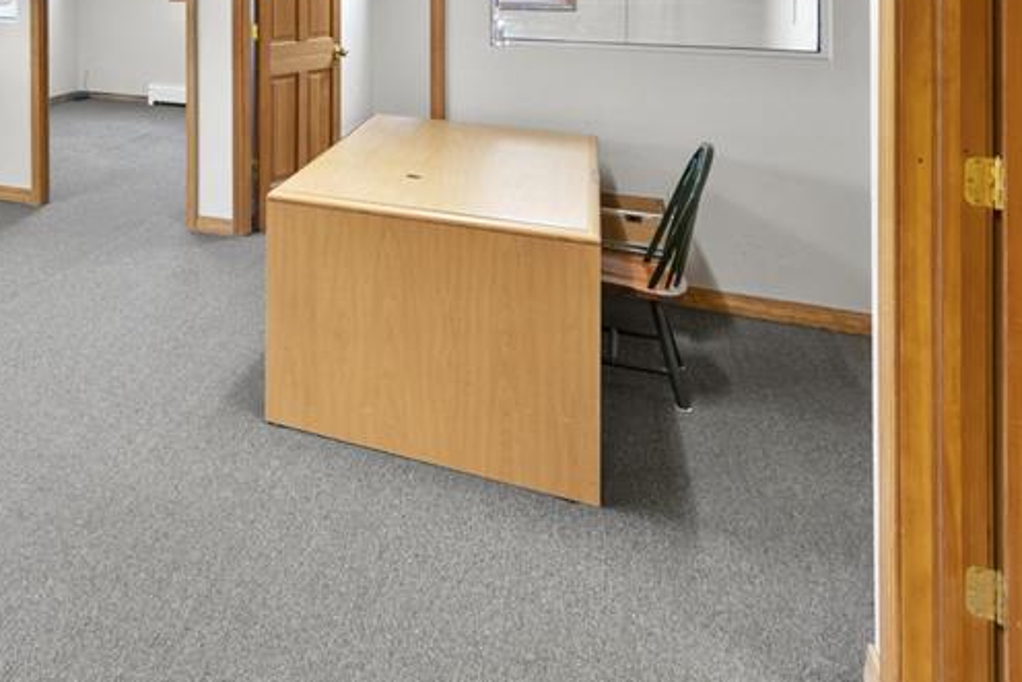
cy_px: 83
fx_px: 880
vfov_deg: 39.6
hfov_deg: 48.8
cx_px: -12
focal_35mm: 31
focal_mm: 10
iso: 100
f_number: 6.3
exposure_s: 1
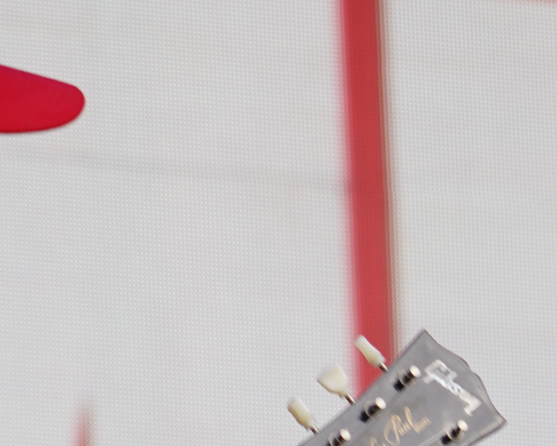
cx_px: 292
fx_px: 8178
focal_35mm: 496
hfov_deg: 3.9
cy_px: 687
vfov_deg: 3.1
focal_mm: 105
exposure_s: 1/200
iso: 100
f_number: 4.5
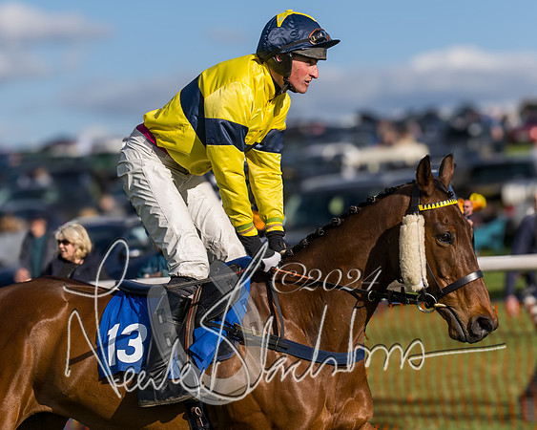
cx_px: 262
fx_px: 2693
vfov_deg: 9.1
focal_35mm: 170
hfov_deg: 11.4
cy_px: 303
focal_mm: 70
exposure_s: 1/3200
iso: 400
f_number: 5
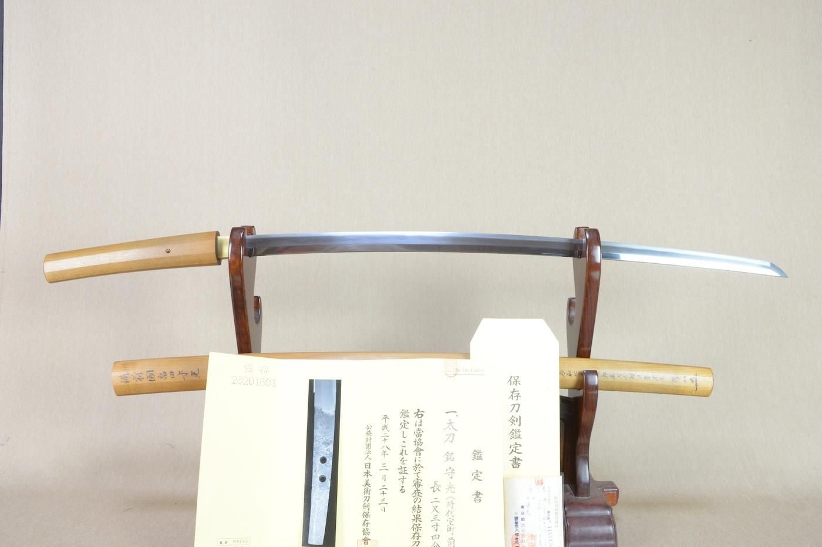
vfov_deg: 43.5
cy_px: 274
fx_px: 684
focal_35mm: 30
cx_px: 411
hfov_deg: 62.0
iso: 400
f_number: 11
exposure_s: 1/1.6
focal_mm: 20
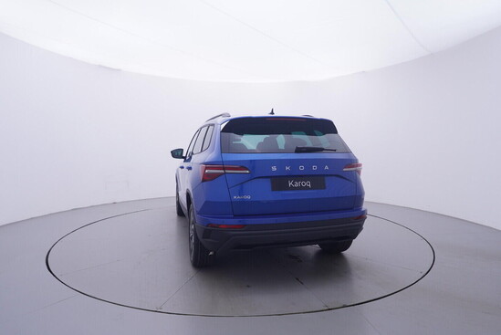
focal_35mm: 22
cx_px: 250
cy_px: 168
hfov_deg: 77.3
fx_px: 313
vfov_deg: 56.2
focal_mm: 15
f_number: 5
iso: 200
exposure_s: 1/80
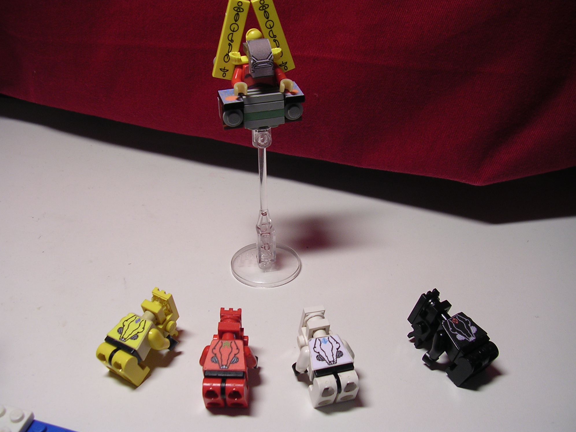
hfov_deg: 47.9
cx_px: 287
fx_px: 649
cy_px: 214
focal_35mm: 39
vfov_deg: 36.8
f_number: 2.8
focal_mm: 5.8
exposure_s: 1/24.2
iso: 100
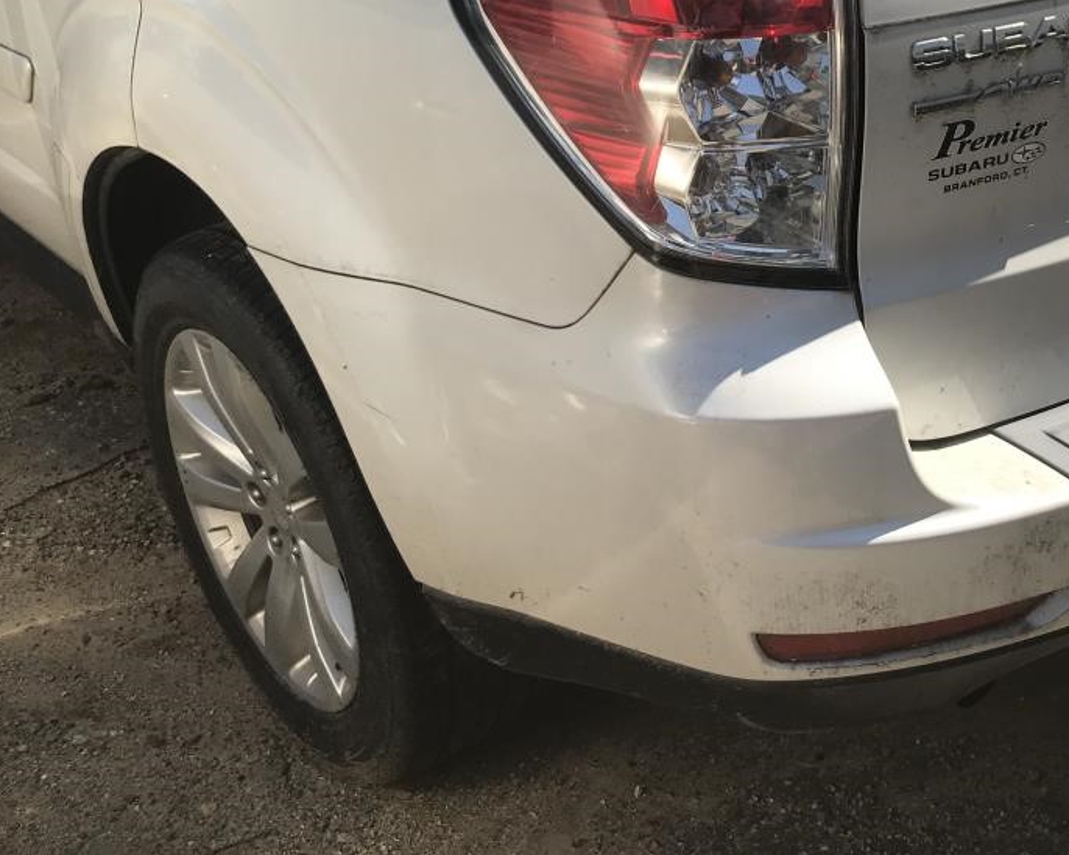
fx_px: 1614
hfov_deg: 35.2
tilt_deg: -24.1
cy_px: 198
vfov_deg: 29.2
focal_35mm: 51
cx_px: 887
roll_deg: -1.4
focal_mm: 3.99
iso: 20
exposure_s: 1/1773
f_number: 1.8
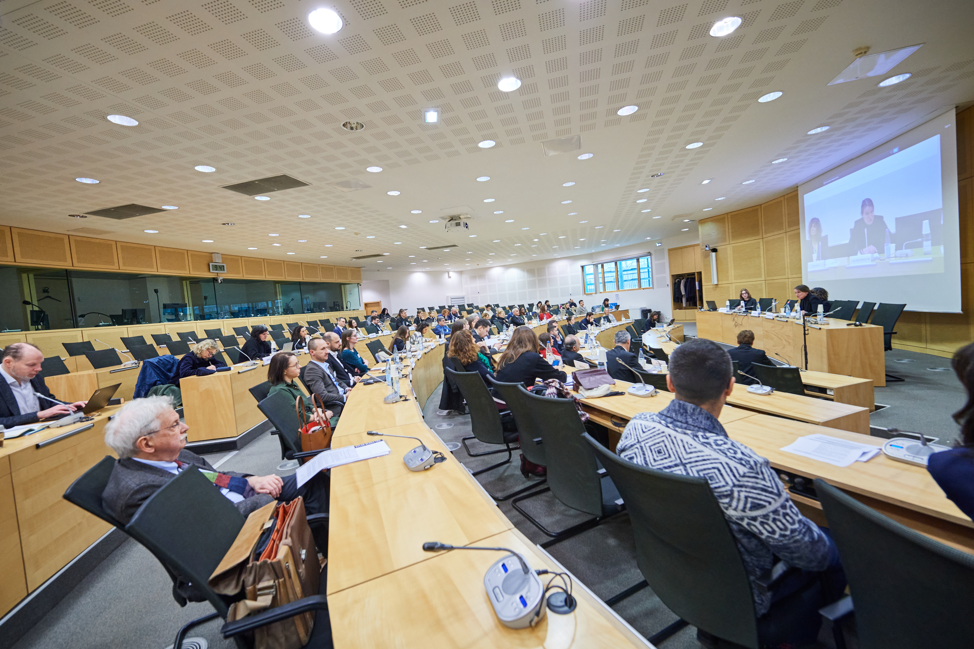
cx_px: 487
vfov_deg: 81.2
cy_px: 324
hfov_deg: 104.3
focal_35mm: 14
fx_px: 379
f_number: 5
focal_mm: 14
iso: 2500
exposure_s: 1/160
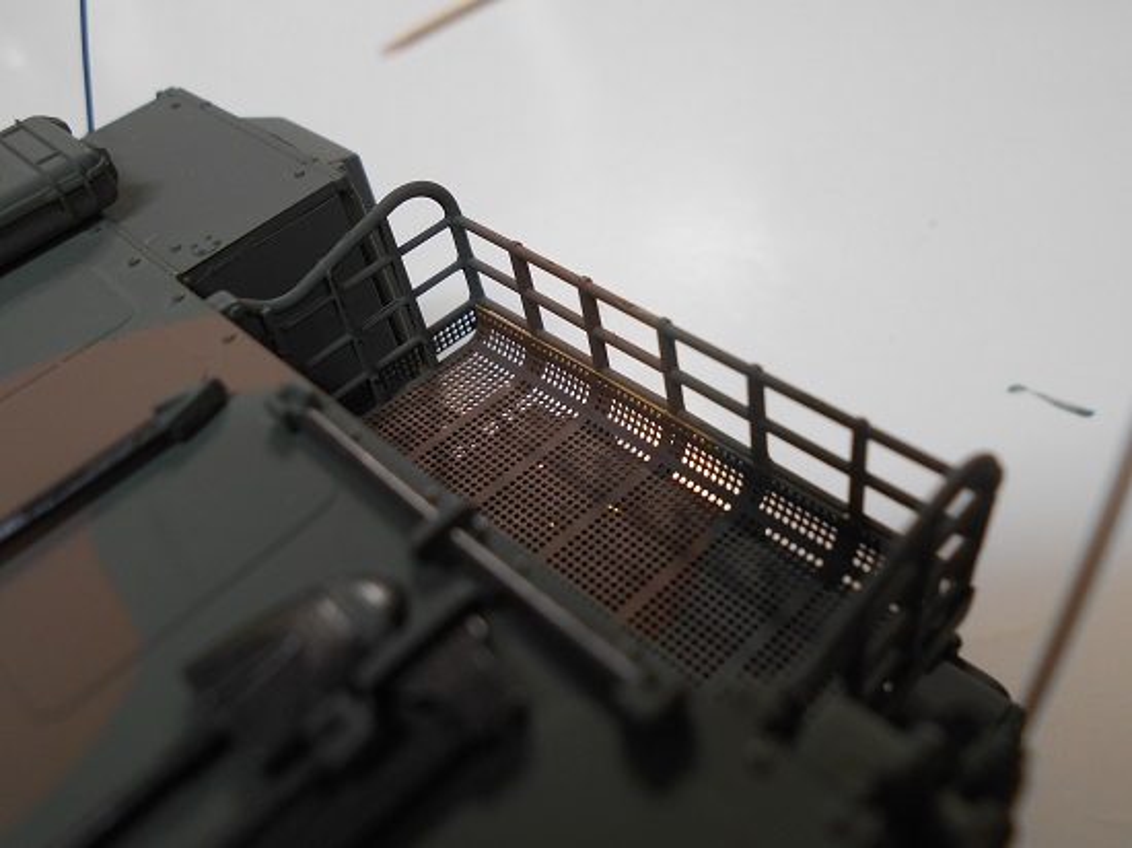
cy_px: 424
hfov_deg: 60.0
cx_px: 566
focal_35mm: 30
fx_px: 981
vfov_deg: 46.8
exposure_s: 1/50
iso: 80
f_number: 3.4
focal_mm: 5.1
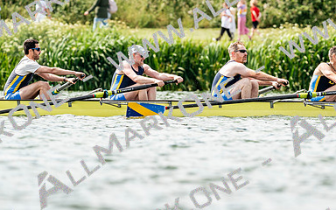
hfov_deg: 3.8
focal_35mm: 557
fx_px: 5100
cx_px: 215
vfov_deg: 2.4
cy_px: 74
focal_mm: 362
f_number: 6.3
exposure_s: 1/2000
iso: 400
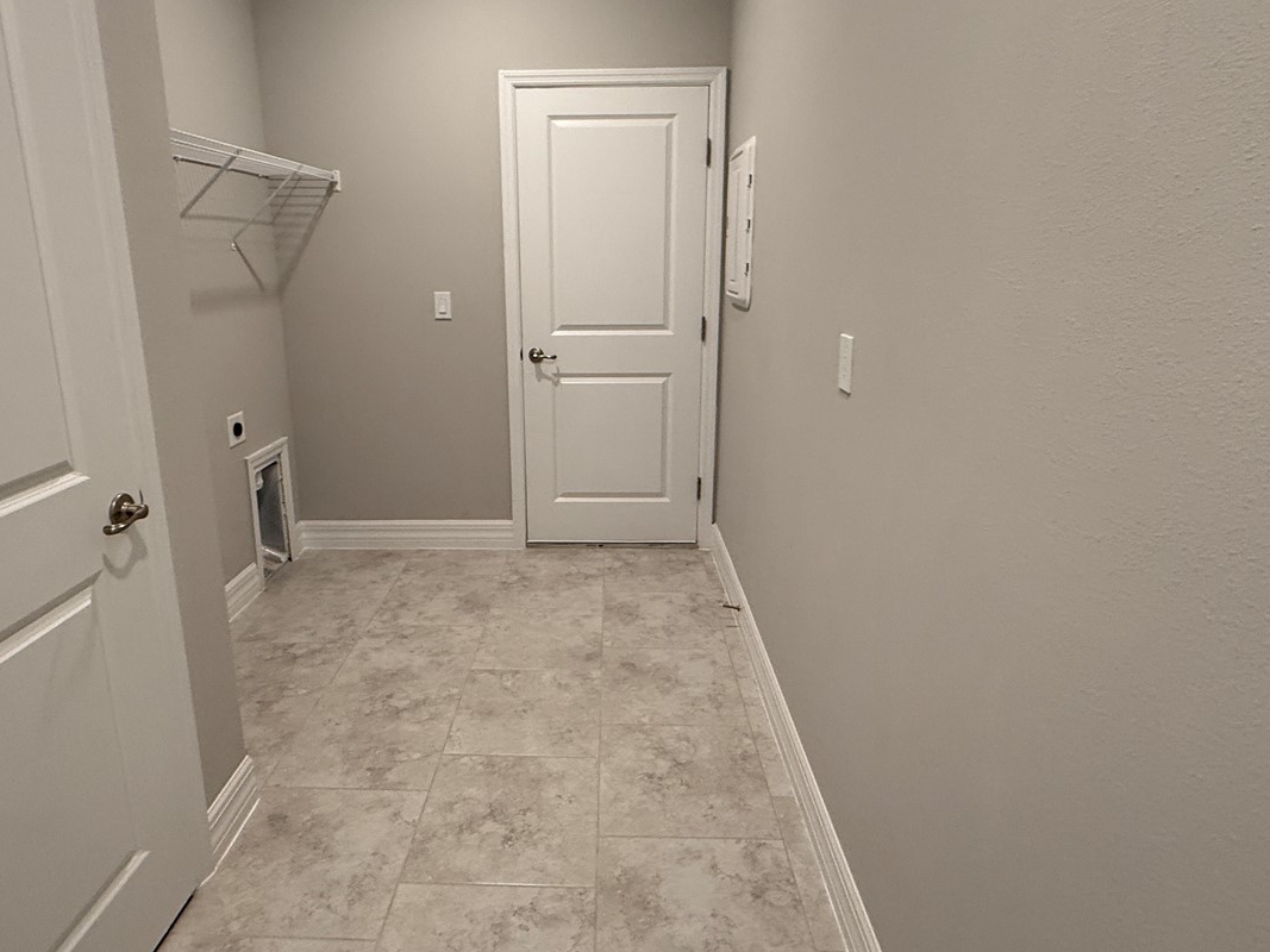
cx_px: 587
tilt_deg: -11.9
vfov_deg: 63.2
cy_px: 421
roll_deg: +0.7
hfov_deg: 78.9
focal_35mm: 21
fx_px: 770
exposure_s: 1/60
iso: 200
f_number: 2.2
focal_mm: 2.22
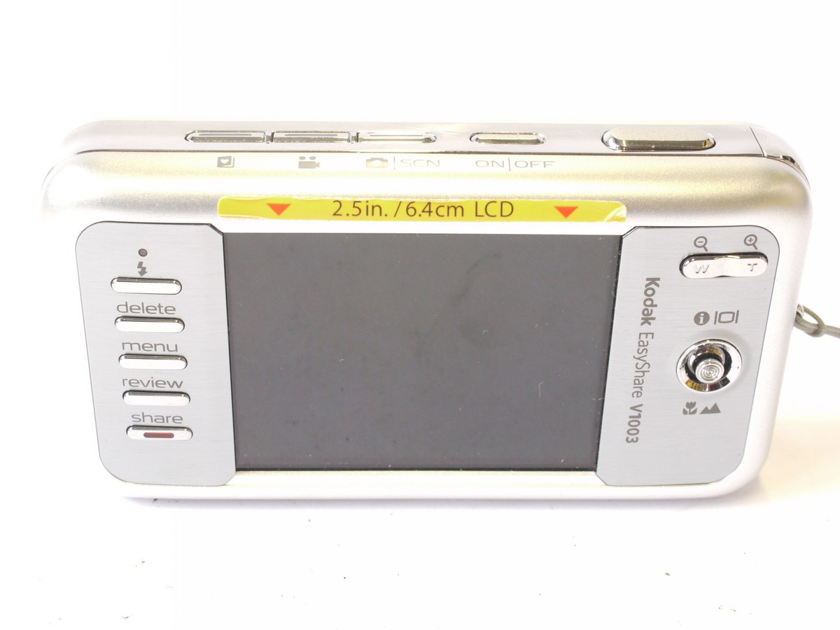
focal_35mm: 60
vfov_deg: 24.4
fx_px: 1456
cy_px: 315
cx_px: 420
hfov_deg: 32.2
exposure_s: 1/25
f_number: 10
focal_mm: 30
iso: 800
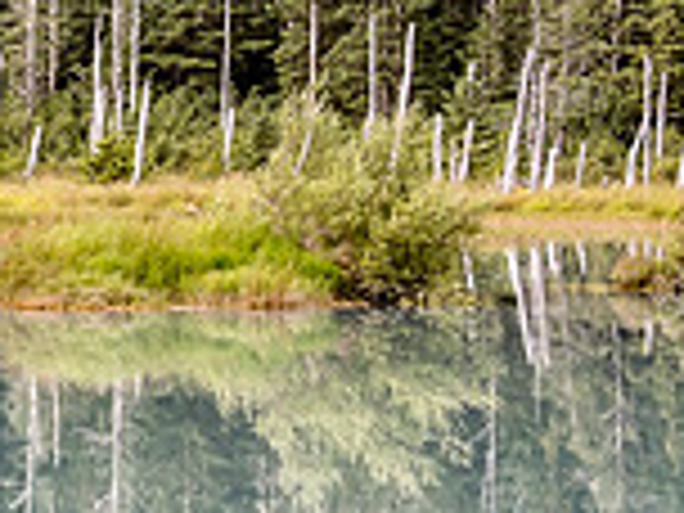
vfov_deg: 5.7
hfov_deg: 7.5
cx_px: -184
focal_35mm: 260
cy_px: 128
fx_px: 5138
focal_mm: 34
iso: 320
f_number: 10
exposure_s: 1/125
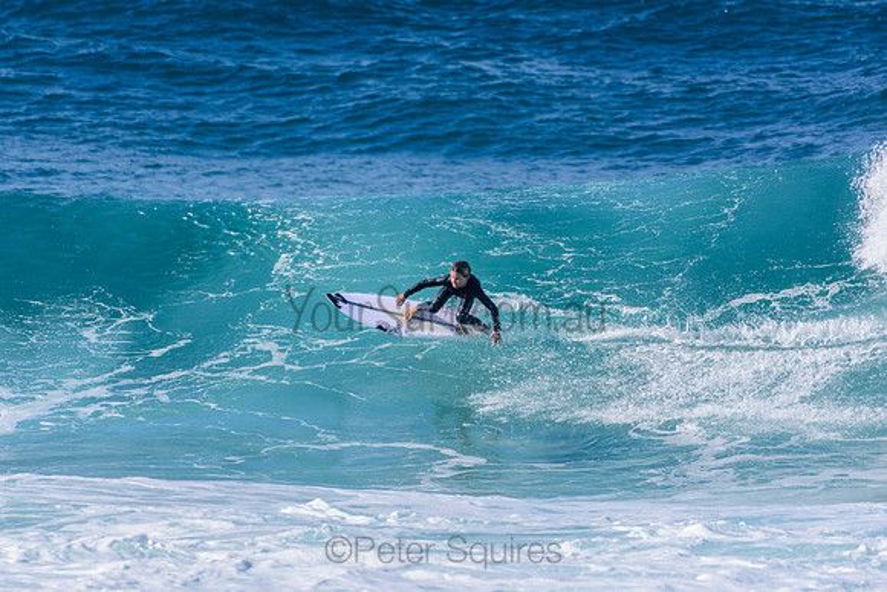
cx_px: 444
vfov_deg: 1.8
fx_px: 18483
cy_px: 296
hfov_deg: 2.7
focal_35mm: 750
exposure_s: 1/2000
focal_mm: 500
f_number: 5.6
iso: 280
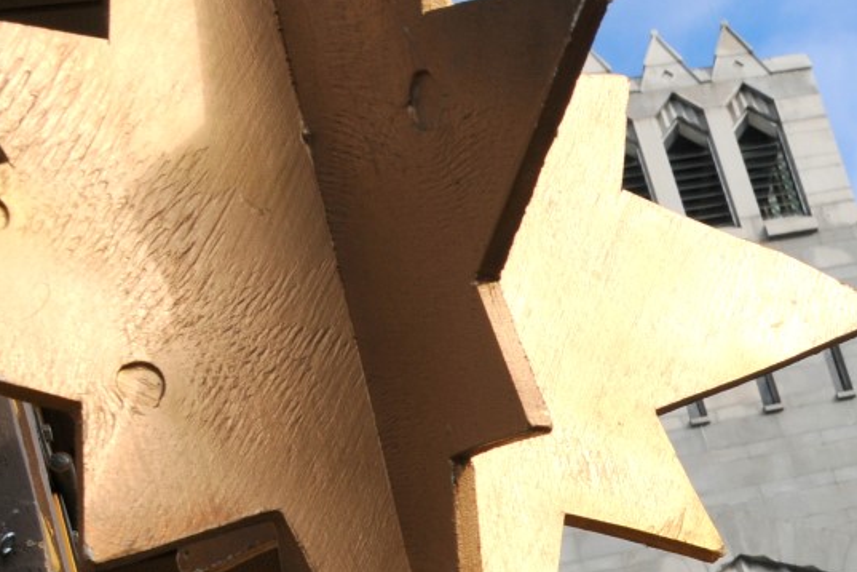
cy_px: 700
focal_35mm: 118
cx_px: 1213
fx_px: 2809
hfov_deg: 16.1
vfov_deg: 11.4
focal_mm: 26
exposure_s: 1/320
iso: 200
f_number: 9
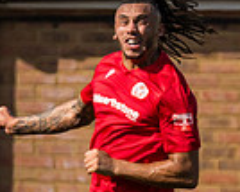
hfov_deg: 0.7
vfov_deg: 0.5
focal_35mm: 2918
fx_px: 20712
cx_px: 287
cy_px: 210
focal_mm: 280
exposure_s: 1/2500
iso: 200
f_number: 4.5
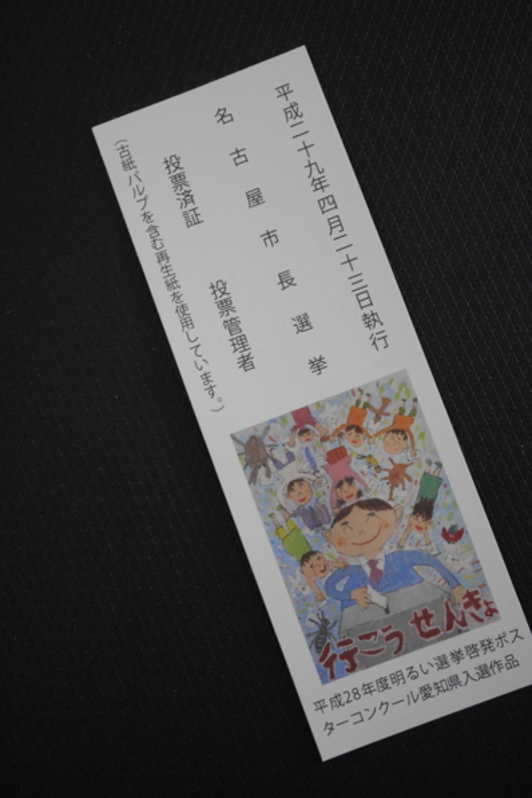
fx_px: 1020
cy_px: 398
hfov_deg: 29.2
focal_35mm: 46
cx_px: 292
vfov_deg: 42.7
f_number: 4.9
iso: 2500
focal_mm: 22
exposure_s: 1/60
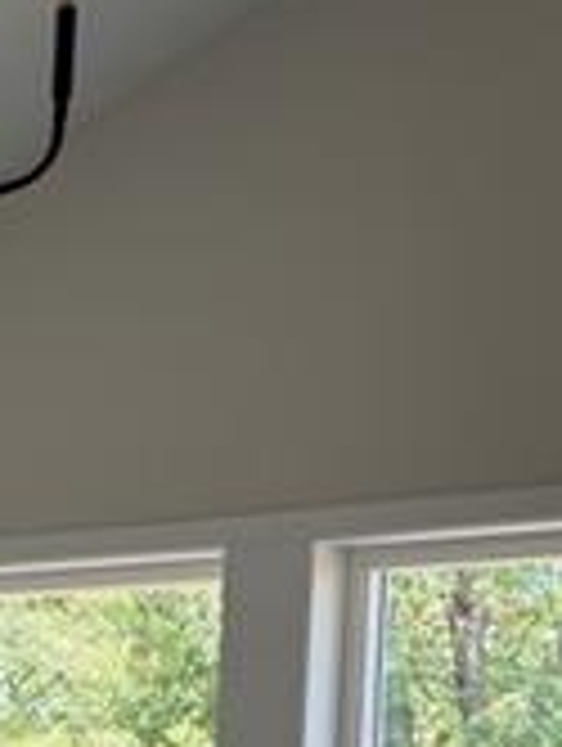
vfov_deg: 16.9
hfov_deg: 12.8
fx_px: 2397
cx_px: -220
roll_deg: -2.5
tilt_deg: -3.0
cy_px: 914
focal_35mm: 111
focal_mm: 6.76
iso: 64
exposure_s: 1/183
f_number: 1.78
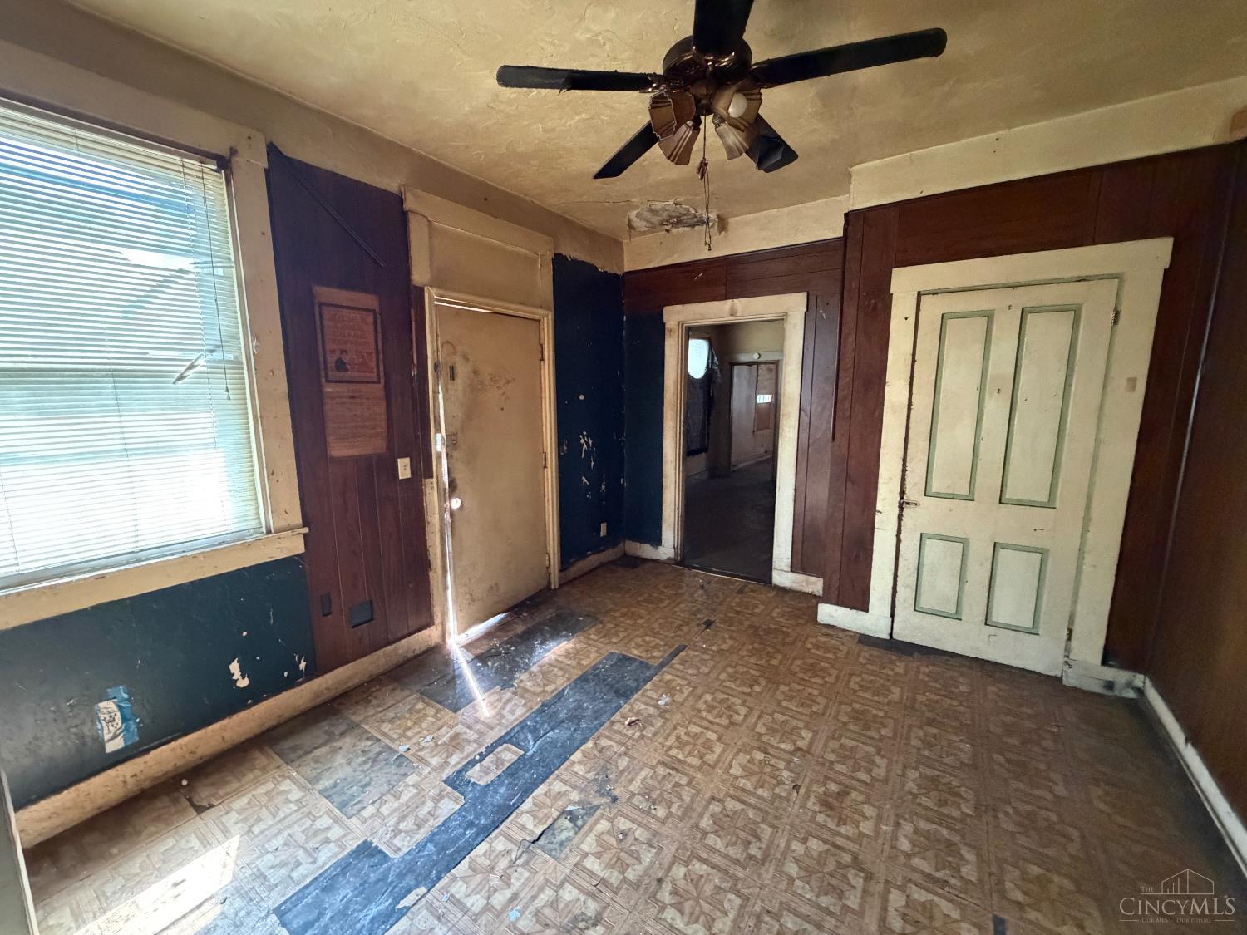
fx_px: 504
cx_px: 624
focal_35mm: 14
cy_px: 468
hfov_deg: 102.1
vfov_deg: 85.7
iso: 1250
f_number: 2.2
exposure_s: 1/59
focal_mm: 2.22
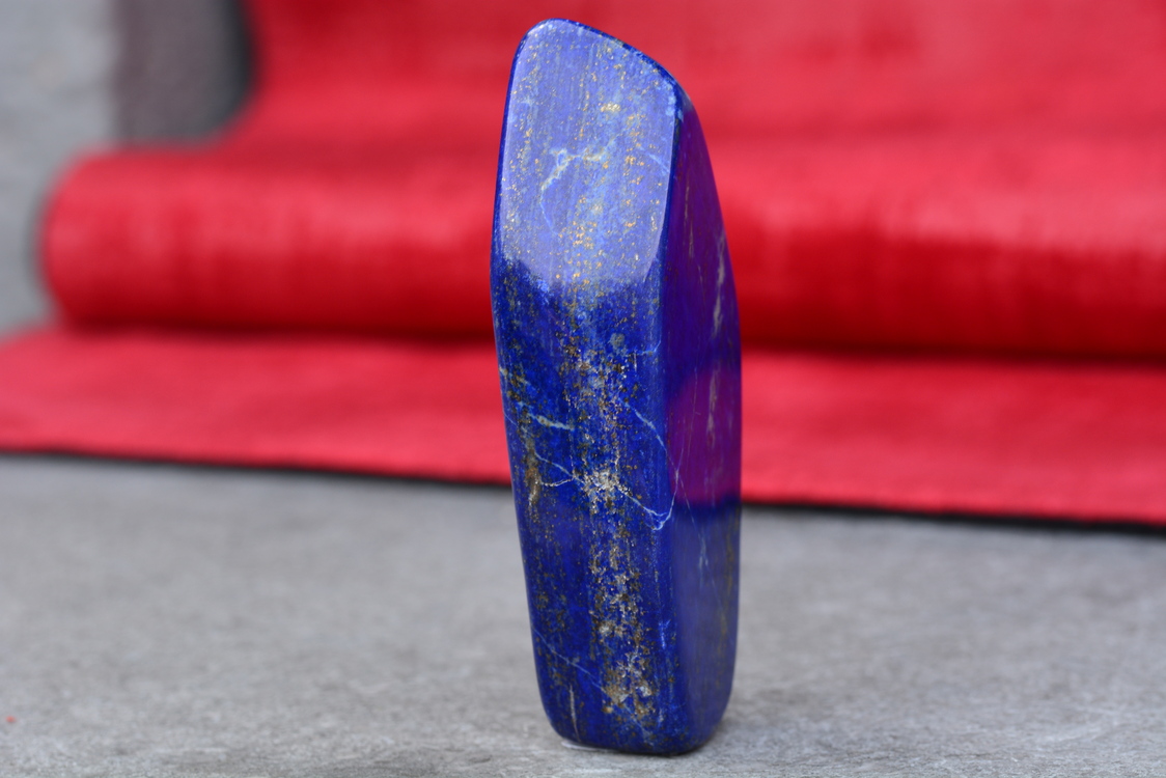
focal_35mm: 158
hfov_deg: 13.0
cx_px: 583
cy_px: 389
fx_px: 5102
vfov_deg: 8.7
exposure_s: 1/60
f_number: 10
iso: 200
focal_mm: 105
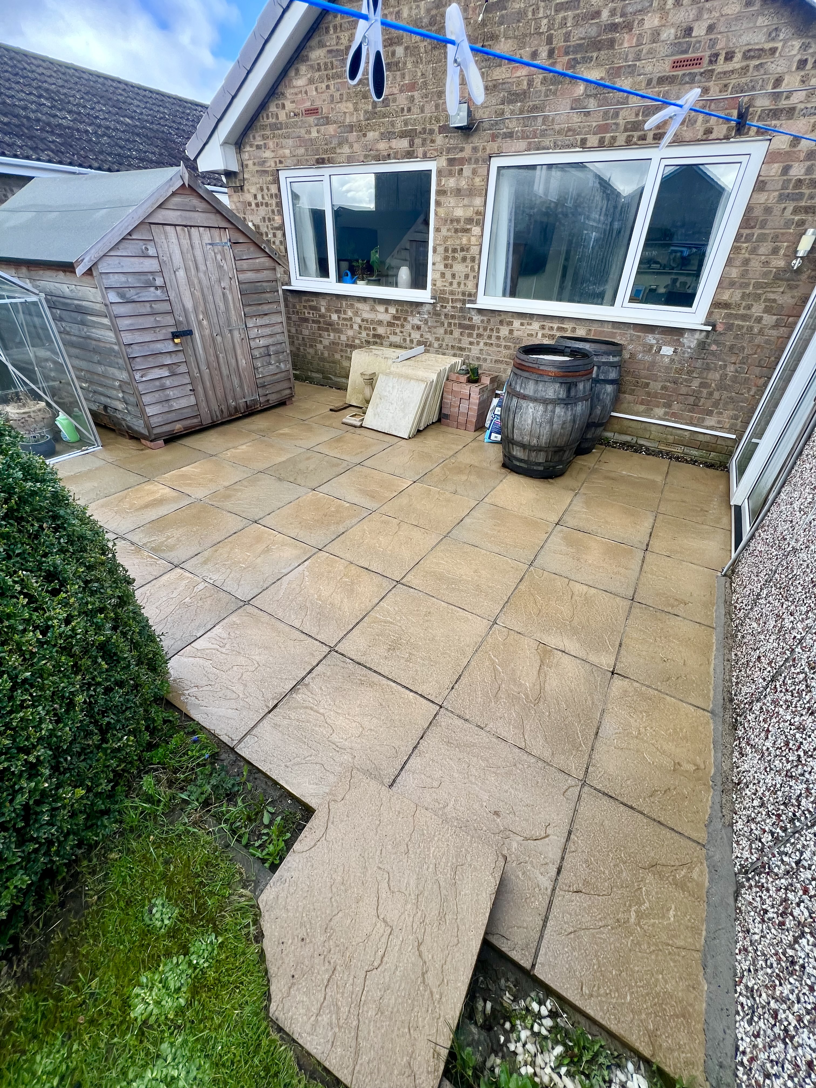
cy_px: 544
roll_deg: -0.9
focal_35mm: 13
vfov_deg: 106.2
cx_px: 408
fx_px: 409
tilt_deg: -33.2
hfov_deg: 89.9
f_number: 1.8
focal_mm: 1.57
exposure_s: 1/162
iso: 32
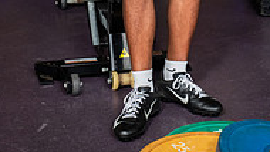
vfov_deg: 10.2
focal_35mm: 109
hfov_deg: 19.6
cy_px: -158
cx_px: 173
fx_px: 781
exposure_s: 1/250
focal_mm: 44
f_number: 7.1
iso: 800
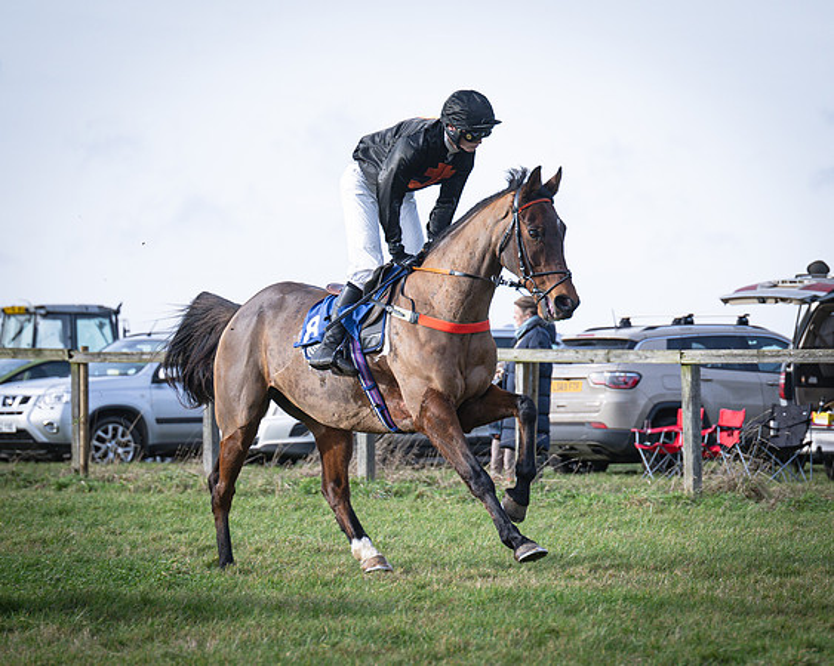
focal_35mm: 232
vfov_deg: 6.7
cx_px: 549
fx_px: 5730
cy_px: 339
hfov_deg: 8.3
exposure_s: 1/1000
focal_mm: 86
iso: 125
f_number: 2.8
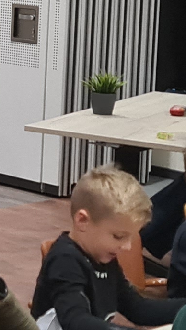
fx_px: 1386
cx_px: -428
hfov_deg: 6.7
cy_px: -6
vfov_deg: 13.4
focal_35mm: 158
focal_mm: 7
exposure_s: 1/100
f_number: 1.8
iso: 320
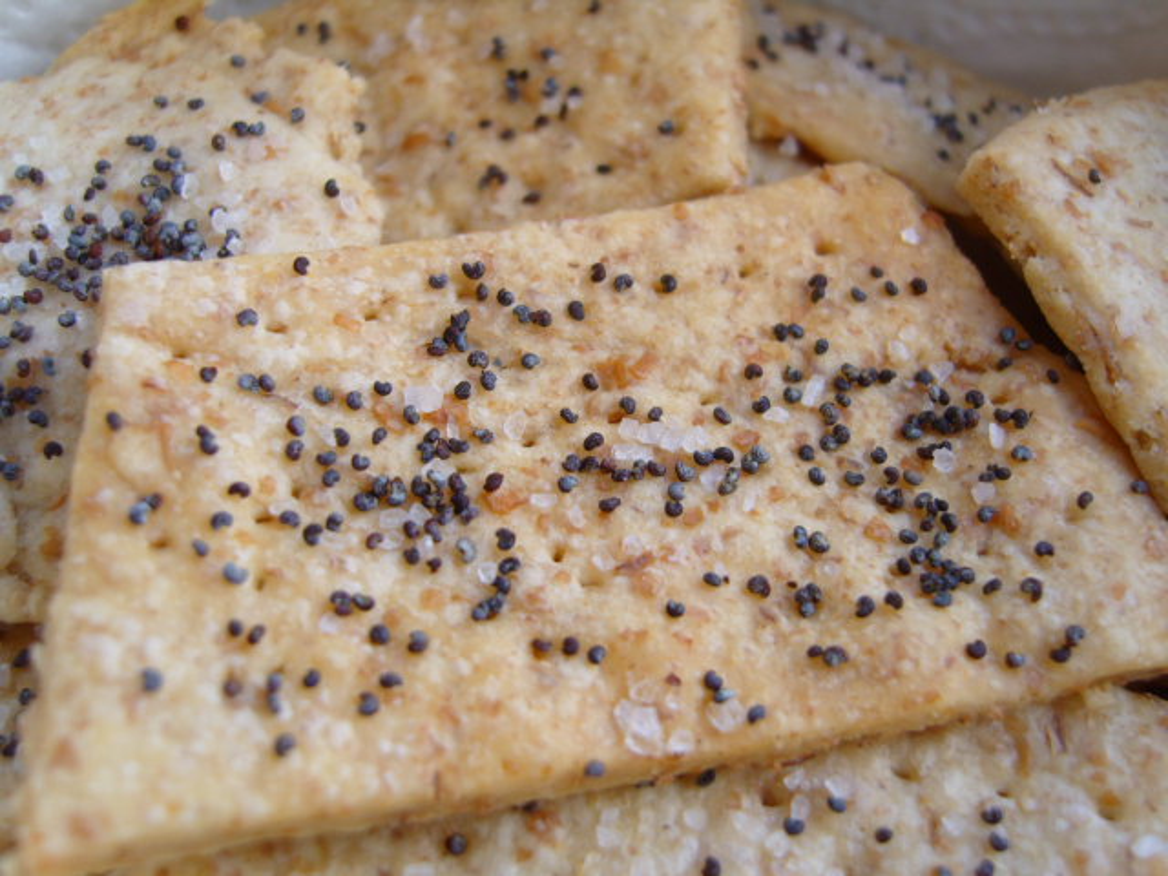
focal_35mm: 35
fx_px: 1181
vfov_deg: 40.7
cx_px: 584
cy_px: 438
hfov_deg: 52.6
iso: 80
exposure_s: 1/90
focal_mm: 7.4
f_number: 2.8
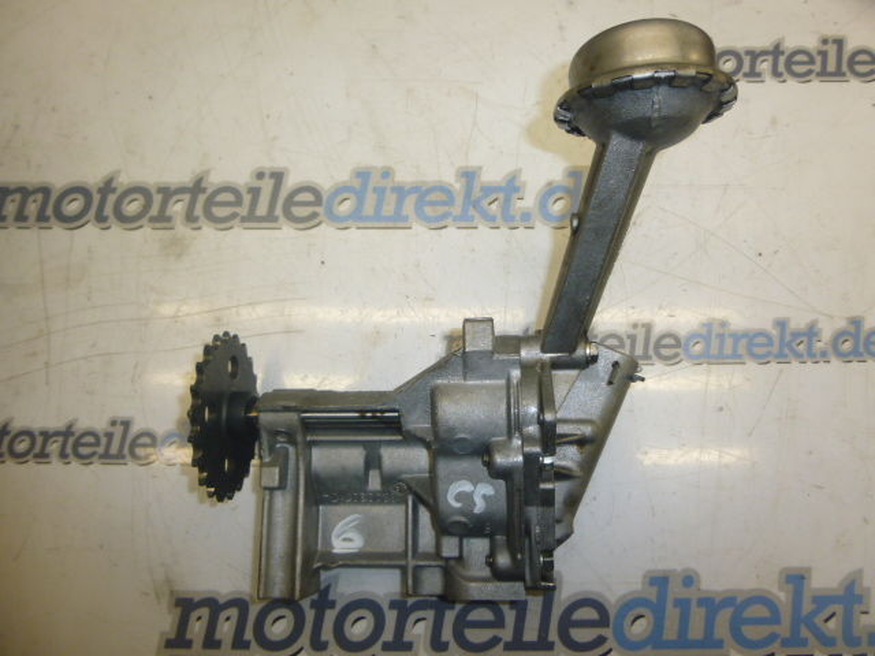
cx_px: 438
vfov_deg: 54.9
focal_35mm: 25
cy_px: 328
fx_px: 632
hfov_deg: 69.4
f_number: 3.1
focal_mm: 4.5
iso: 100
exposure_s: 1/60
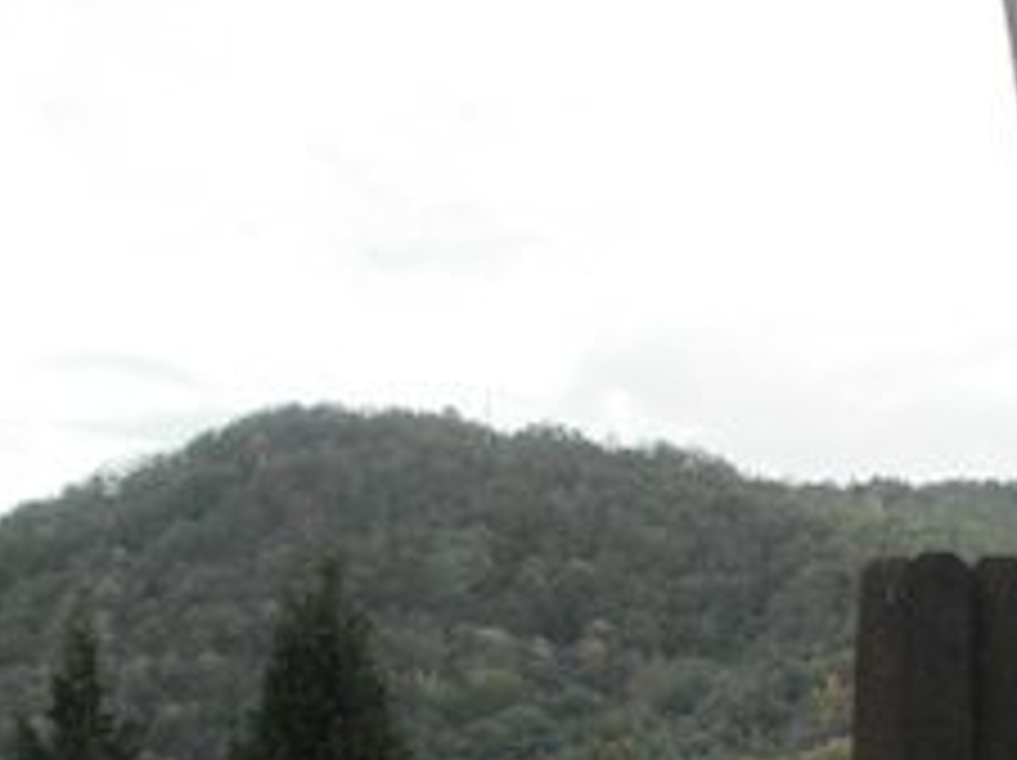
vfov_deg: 14.0
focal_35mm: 102
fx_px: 2994
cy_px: 958
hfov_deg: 19.1
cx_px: 846
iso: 200
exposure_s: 1/100
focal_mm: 6.3
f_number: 2.9
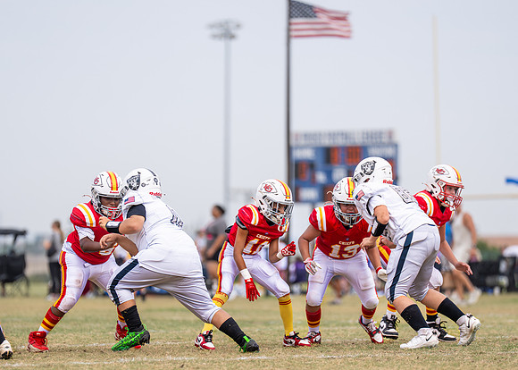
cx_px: 264
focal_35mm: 300
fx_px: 4413
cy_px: 253
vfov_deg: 4.8
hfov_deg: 6.7
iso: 160
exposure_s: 1/2500
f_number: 2.8
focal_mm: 200
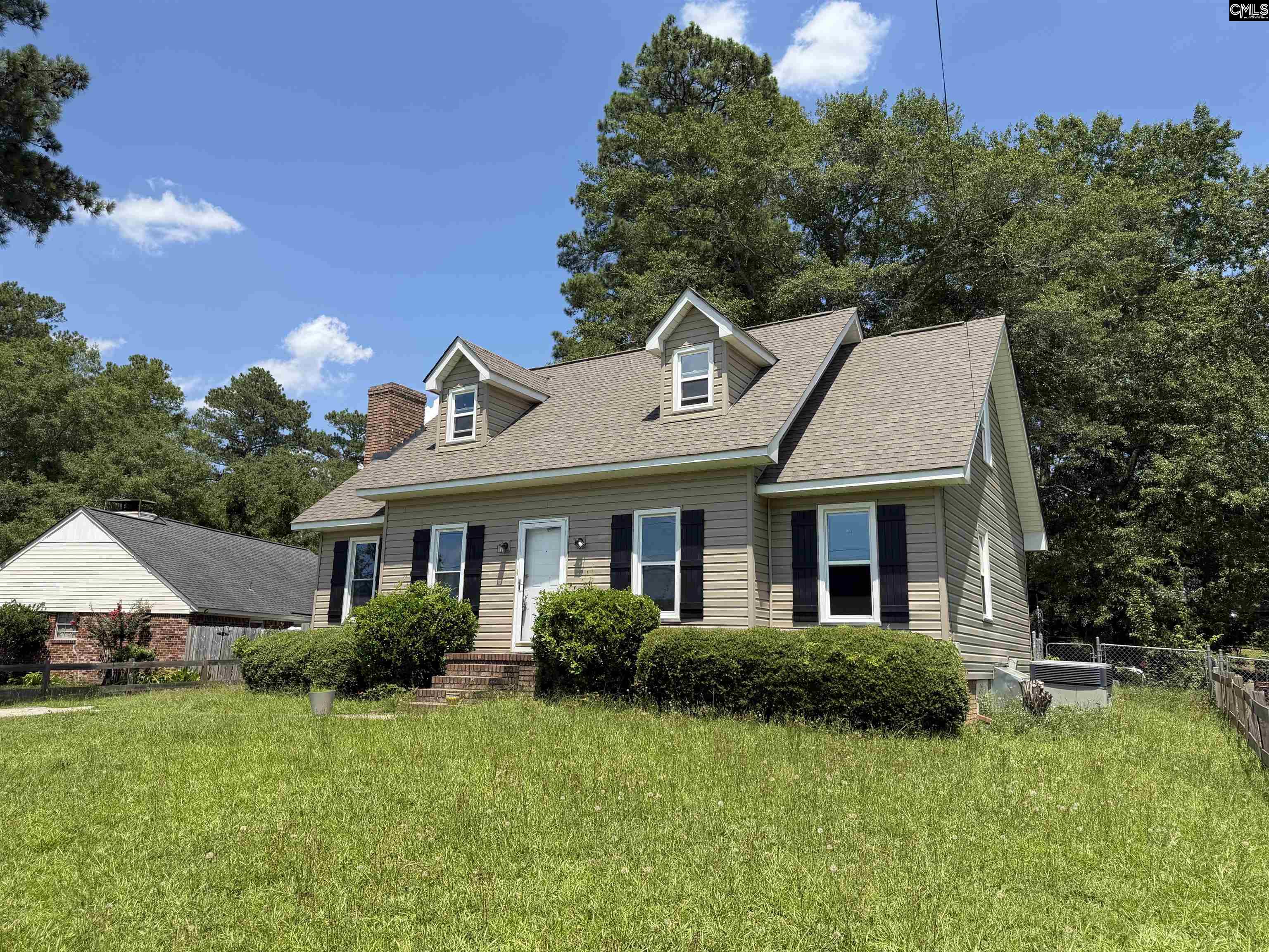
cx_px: 634
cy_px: 476
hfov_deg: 71.6
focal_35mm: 24
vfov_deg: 56.8
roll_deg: -2.1
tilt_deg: +11.4
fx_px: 880
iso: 80
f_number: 1.78
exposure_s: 1/3584
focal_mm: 6.76
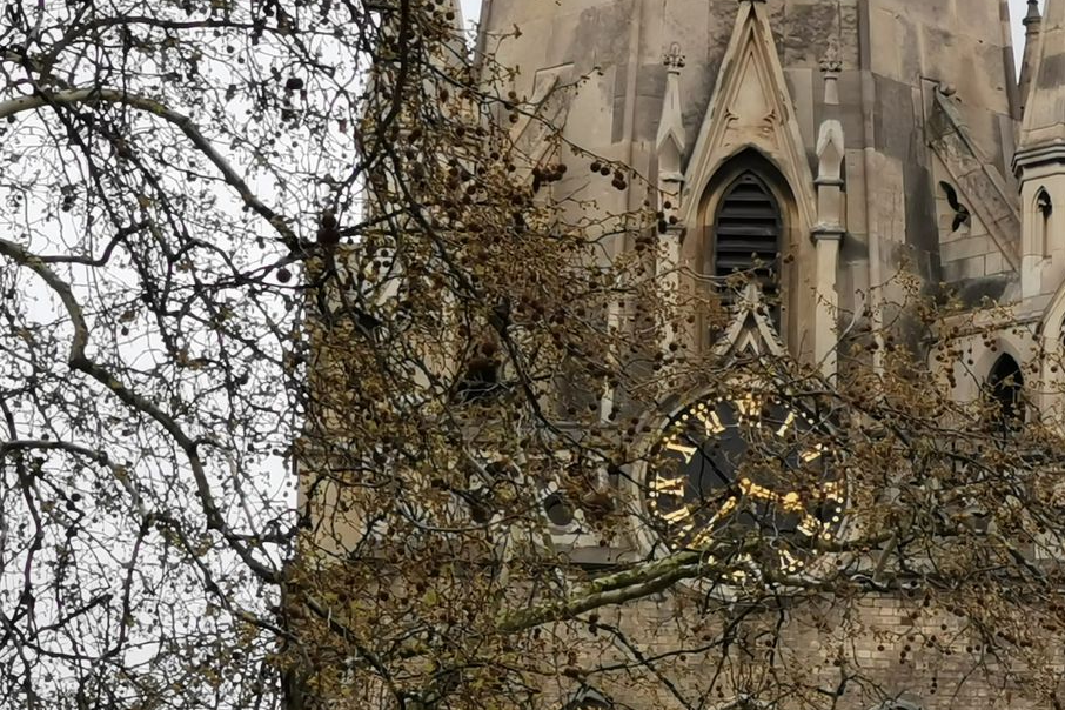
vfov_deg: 3.7
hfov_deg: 5.5
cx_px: 685
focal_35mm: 372
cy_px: 441
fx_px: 11004
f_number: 3.4
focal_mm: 14.46
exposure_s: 1/147
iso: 50
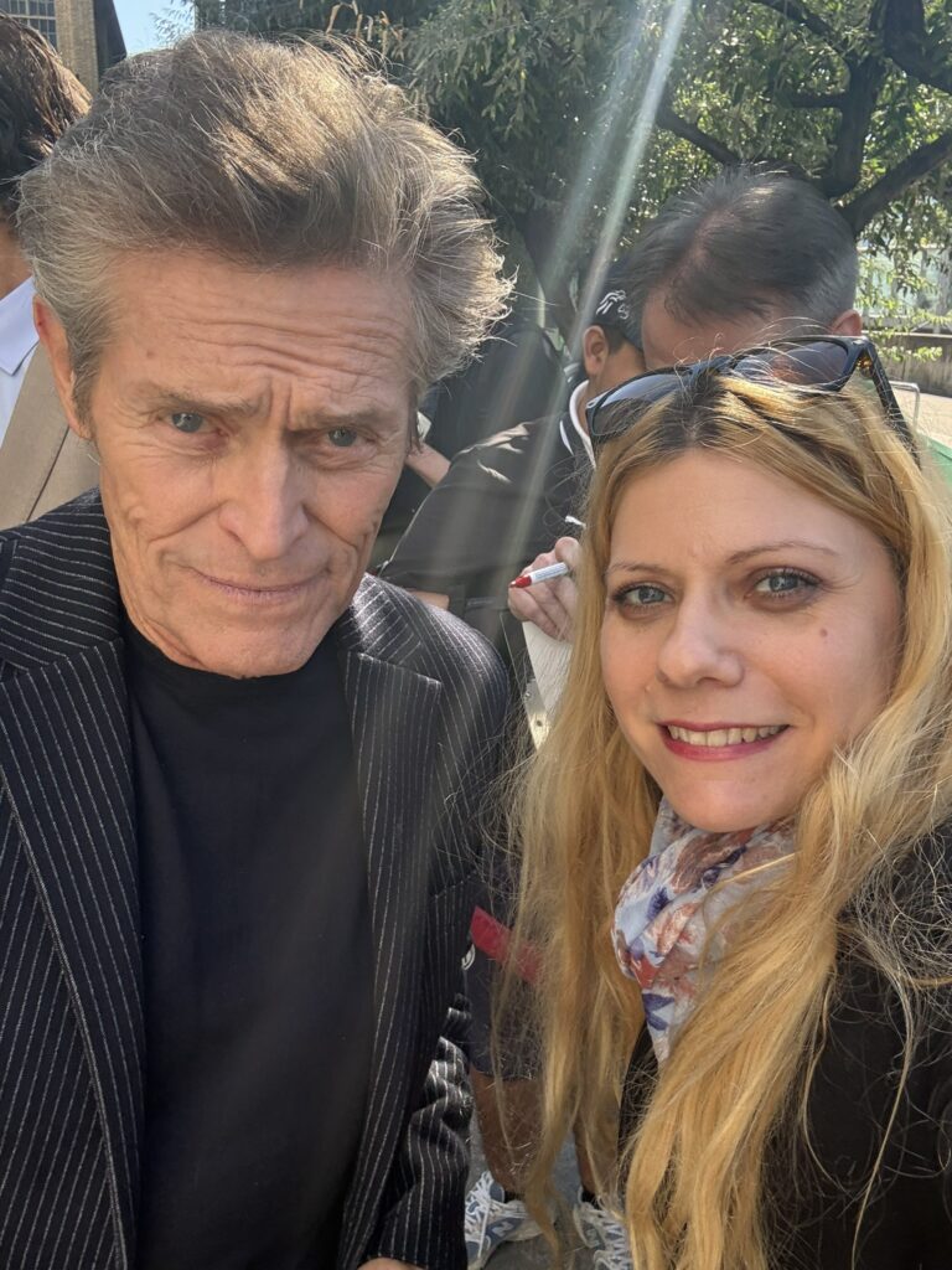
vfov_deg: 60.0
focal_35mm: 30
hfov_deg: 46.8
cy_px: 635
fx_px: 1100
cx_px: 476
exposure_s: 1/215
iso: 25
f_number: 1.9
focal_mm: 2.69
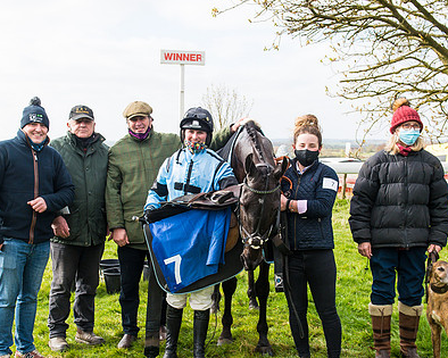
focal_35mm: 50
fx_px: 663
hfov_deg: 37.3
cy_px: 213
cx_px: 192
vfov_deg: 30.2
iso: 400
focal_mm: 31
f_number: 5
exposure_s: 1/1600
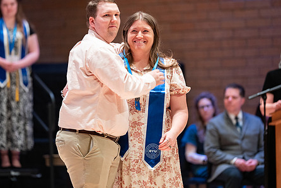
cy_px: 78
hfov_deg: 7.9
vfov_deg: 5.3
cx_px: 113
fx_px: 2031
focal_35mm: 260
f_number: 2.8
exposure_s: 1/200
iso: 1000
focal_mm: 200
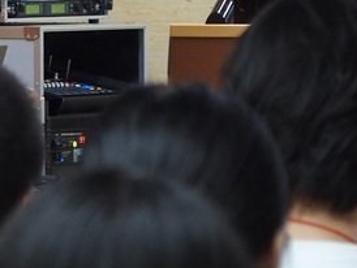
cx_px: 16
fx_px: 4924
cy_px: 7
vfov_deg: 3.1
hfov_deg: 4.1
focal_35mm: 477
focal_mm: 35
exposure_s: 1/80
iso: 640
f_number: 2.8
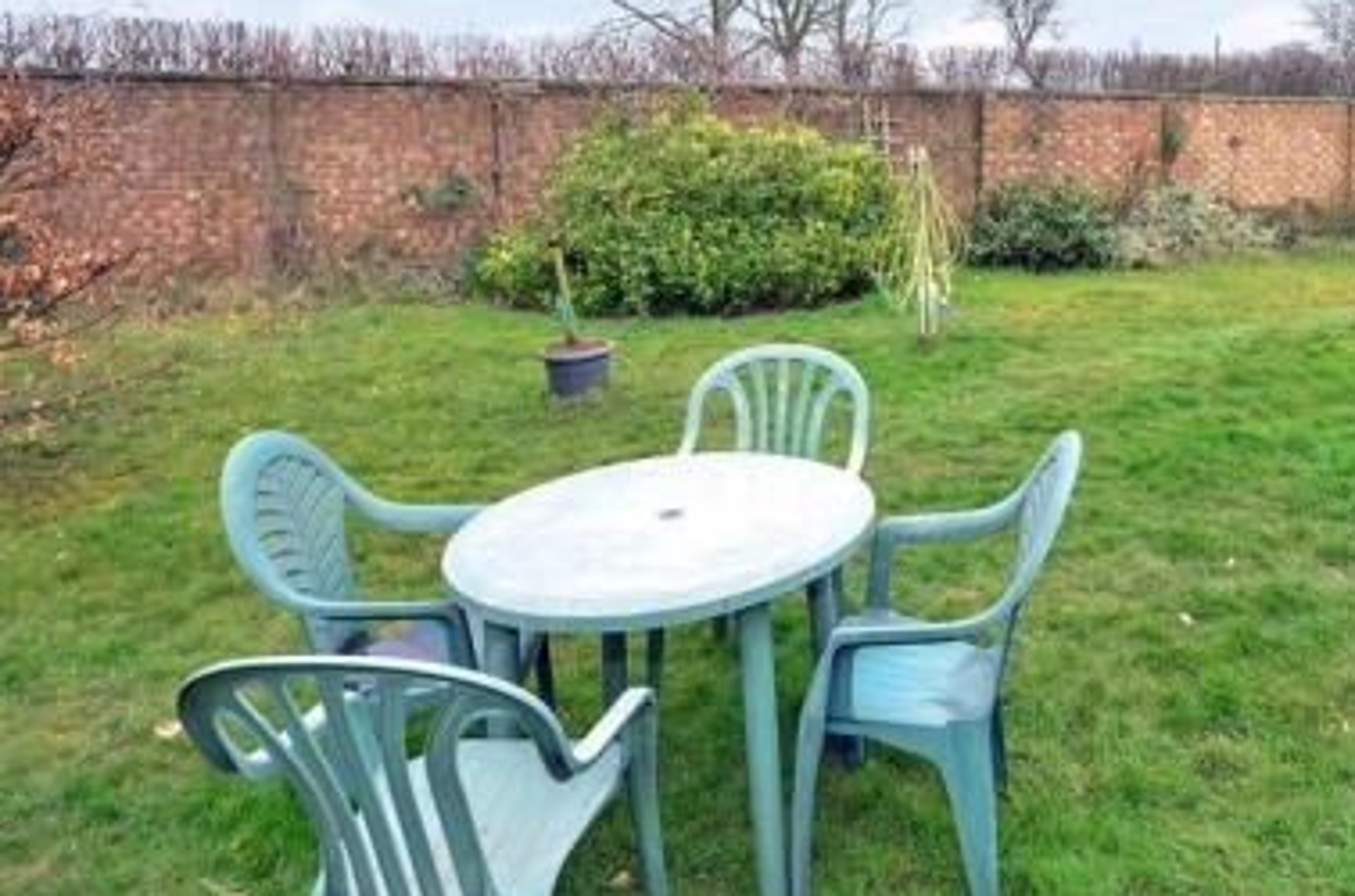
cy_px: 165
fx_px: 976
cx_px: 946
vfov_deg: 46.4
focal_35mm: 26
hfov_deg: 66.8
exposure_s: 1/25
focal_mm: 10
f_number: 6.3
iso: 200
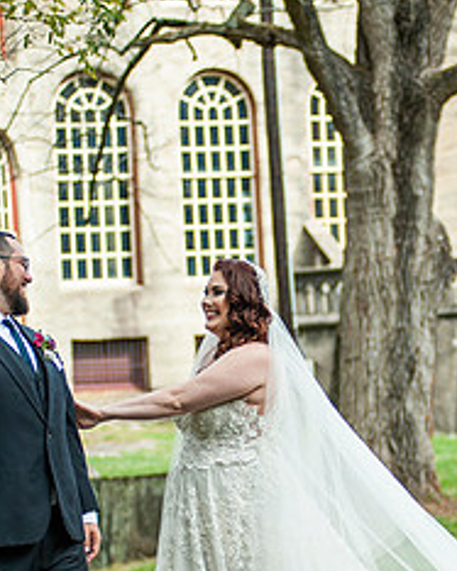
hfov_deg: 8.3
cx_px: 364
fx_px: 3147
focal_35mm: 186
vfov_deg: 10.4
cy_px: 434
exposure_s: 1/1600
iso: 200
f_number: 2.8
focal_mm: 80
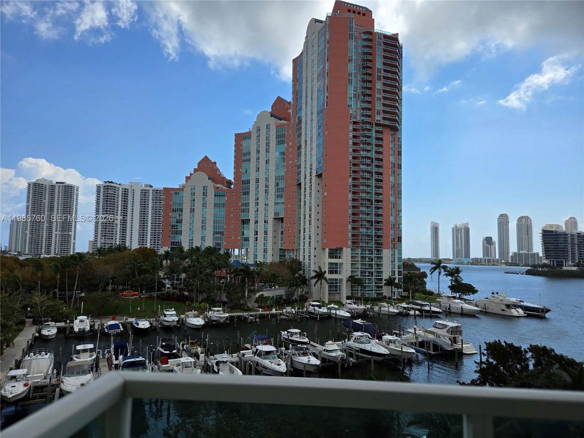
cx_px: 292
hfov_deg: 73.9
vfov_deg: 58.9
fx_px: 388
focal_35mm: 23
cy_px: 219
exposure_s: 1/2635
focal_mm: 5.4
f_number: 1.8
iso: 25
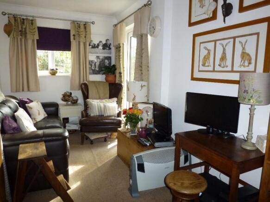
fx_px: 187
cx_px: 135
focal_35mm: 24
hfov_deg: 71.6
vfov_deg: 56.8
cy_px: 101
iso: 250
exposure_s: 1/60
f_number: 3.3
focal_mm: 4.3
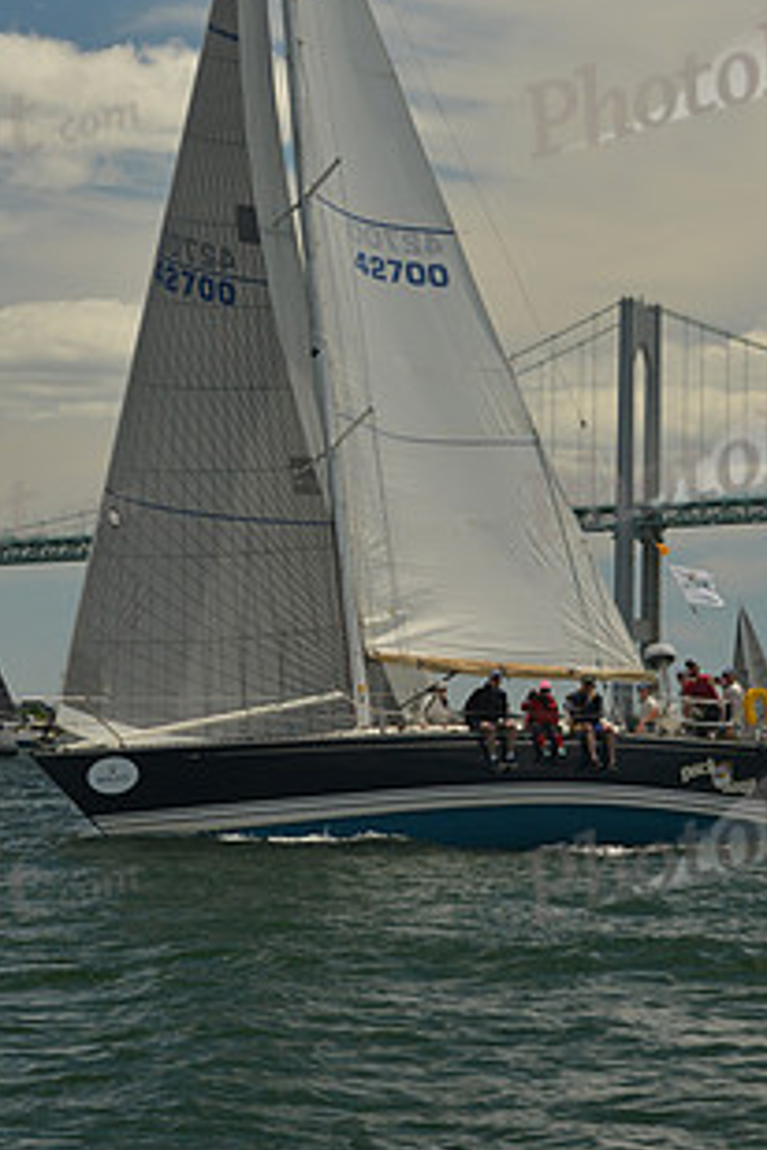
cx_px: 333
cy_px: 309
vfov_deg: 14.5
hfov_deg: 9.7
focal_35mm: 141
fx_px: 4506
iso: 400
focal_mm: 75
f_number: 8
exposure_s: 1/800
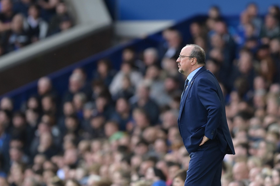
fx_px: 3111
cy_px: 93
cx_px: 140
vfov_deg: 3.4
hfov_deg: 5.2
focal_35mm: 400
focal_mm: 400
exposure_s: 1/1600
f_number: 2.8
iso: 640
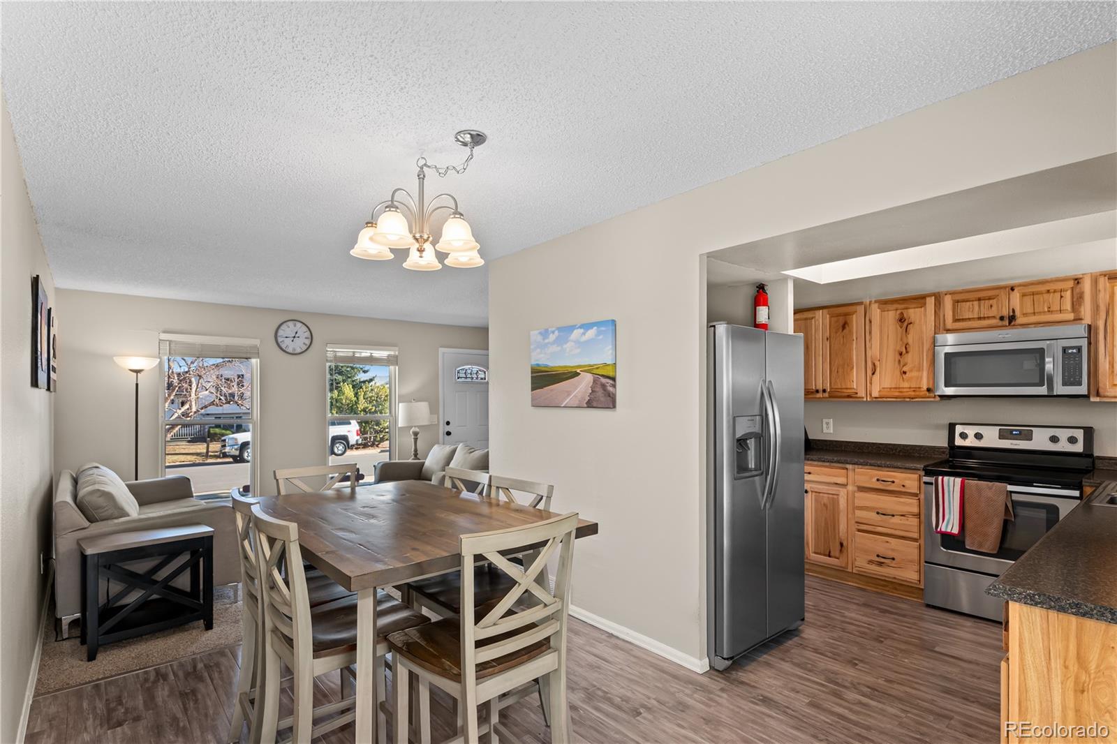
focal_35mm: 17
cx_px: 558
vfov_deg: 70.4
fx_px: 527
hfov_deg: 93.3
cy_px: 372
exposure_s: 1/8
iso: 800
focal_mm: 17
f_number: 8
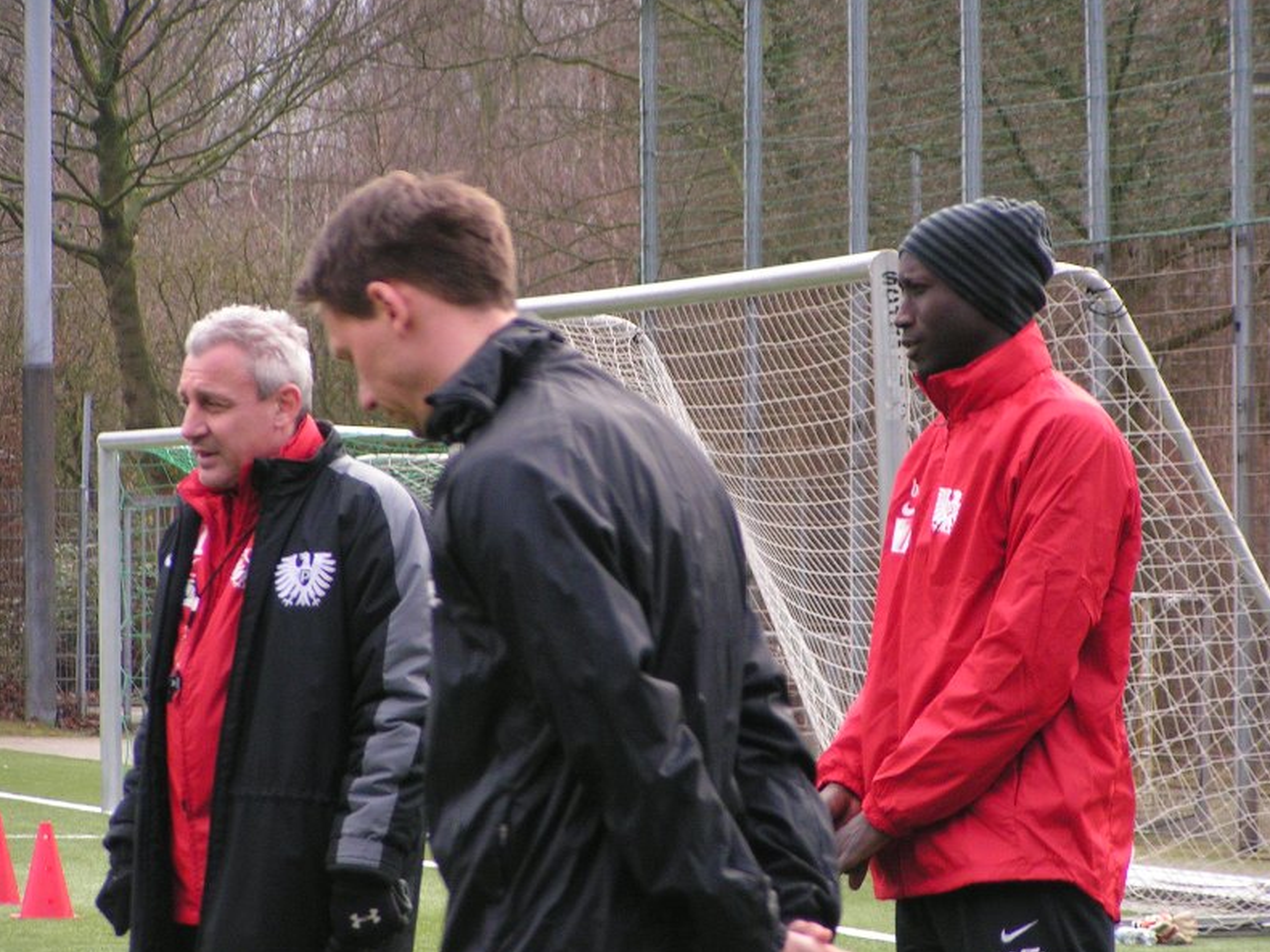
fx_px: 8399
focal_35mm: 229
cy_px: 478
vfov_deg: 6.5
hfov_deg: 8.6
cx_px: 640
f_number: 3.5
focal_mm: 34.5
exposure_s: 1/250
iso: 160
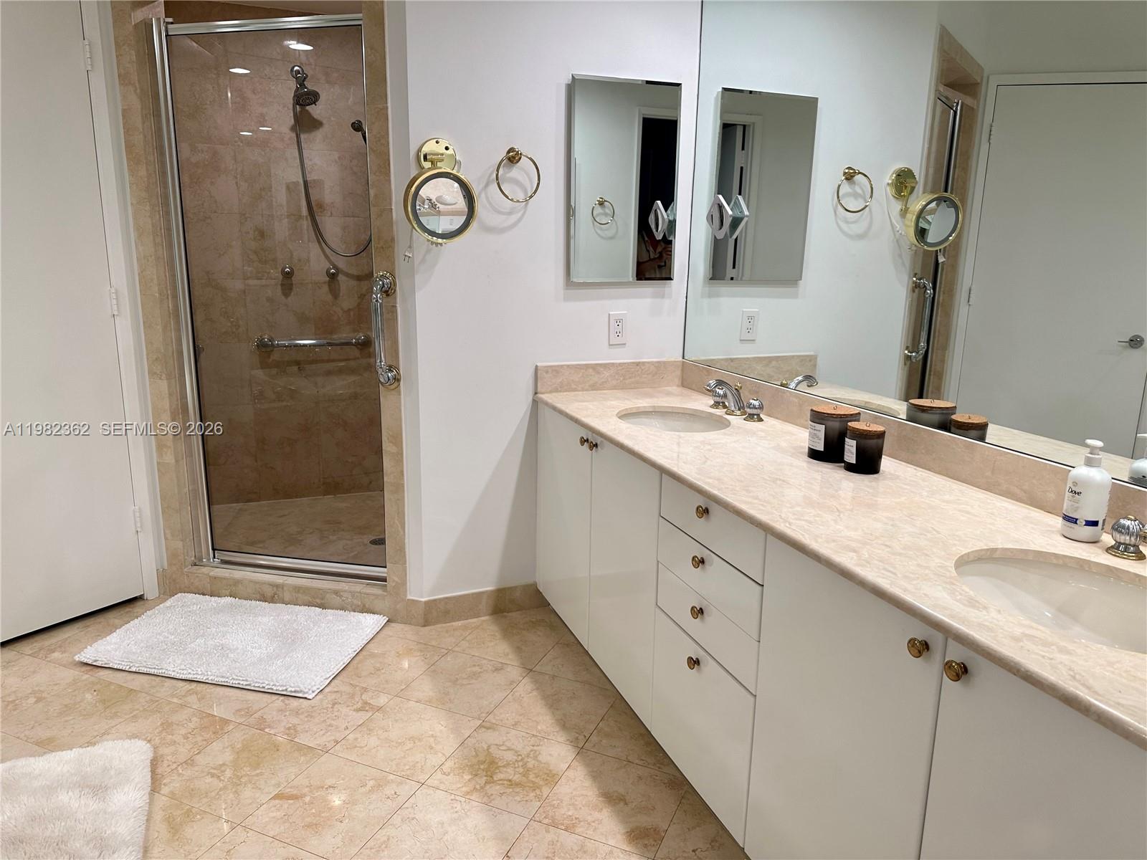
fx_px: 795
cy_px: 430
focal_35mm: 24
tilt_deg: -13.0
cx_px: 574
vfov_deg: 56.8
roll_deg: -1.2
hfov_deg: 71.6
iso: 64
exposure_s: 1/120
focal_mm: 6.86
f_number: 1.78
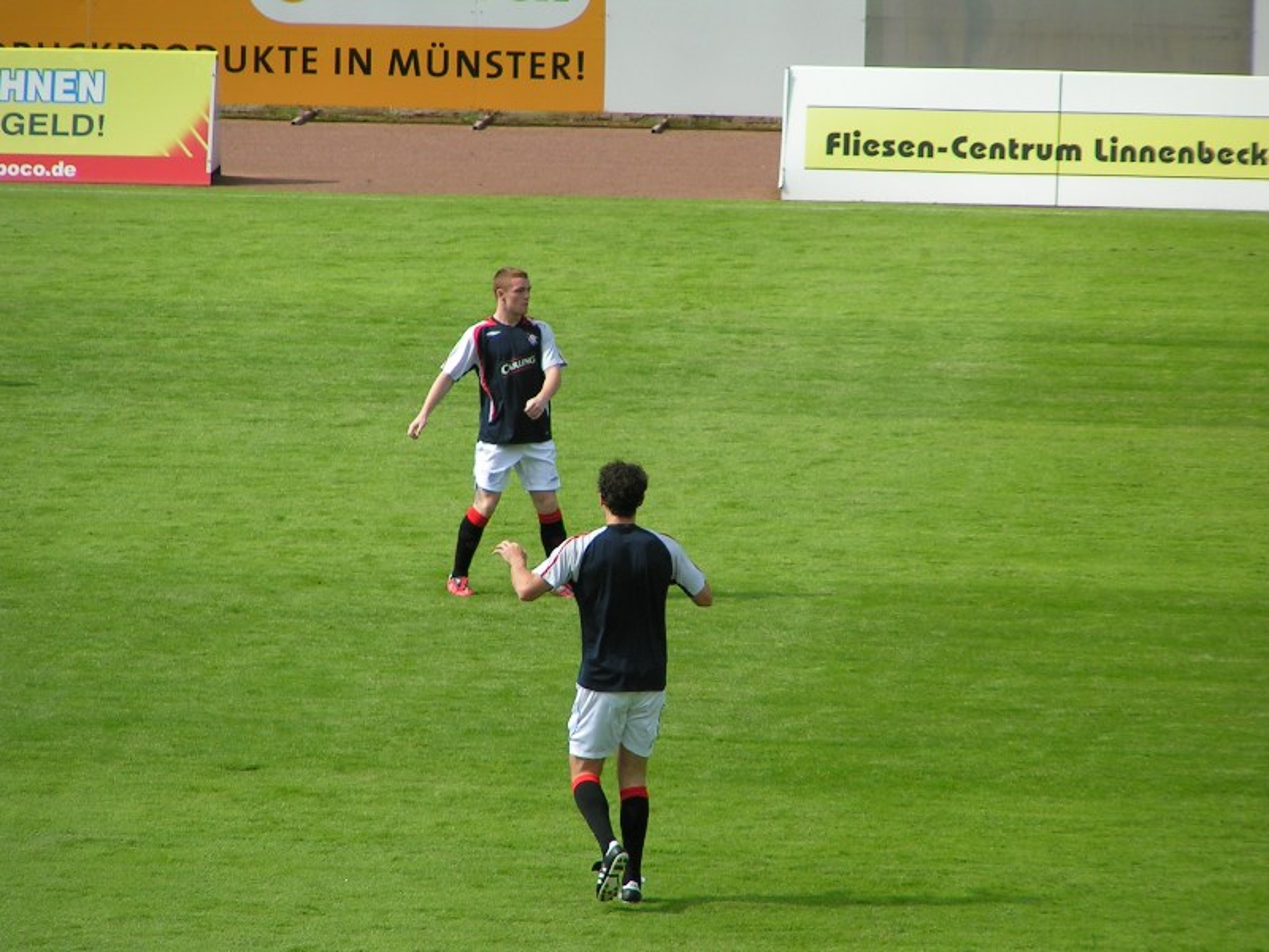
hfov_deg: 5.2
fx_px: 13931
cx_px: 634
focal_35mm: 380
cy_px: 476
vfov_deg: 3.9
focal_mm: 58
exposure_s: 1/800
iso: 50
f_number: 3.5
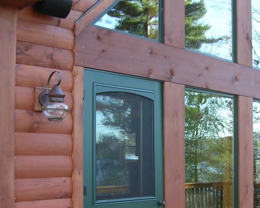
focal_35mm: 58
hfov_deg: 31.9
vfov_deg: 26.0
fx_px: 446
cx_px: 193
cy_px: 147
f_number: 2.8
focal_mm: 5.8
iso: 50
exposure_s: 1/60.3
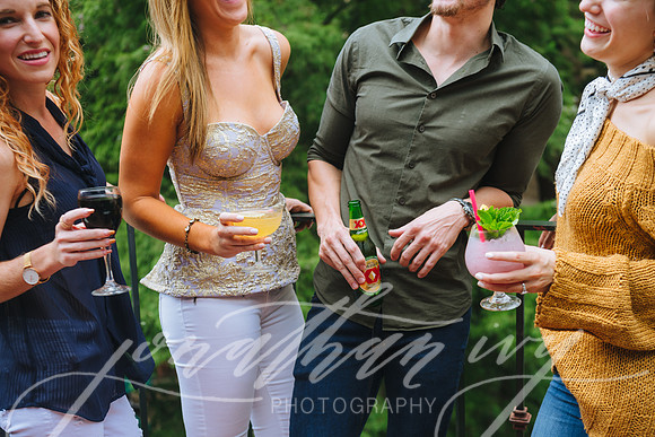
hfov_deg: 38.2
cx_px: 328
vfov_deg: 26.0
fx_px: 946
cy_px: 218
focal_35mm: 52
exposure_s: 1/160
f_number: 4
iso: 100
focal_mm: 52
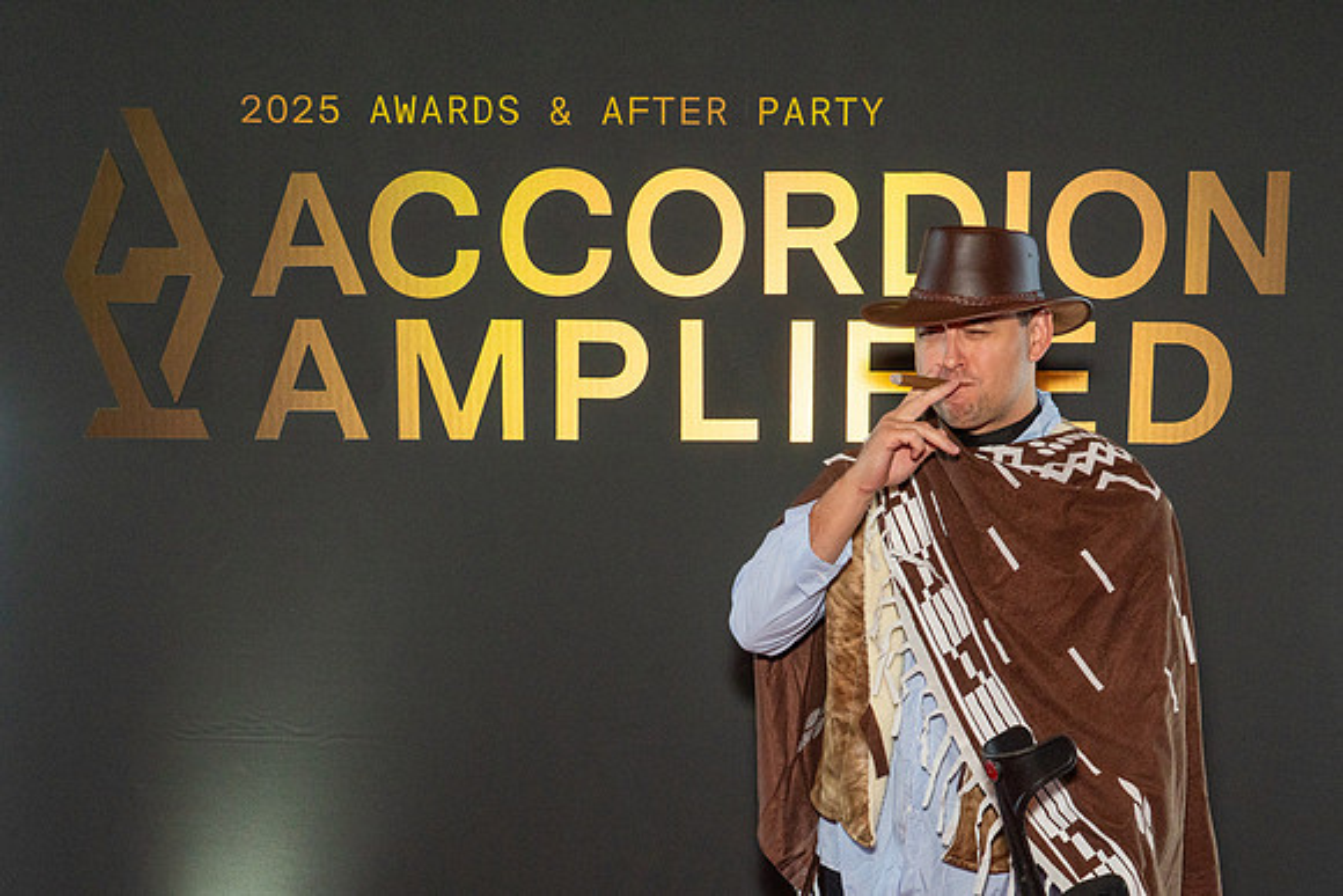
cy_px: 711
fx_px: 1717
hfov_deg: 42.6
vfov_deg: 28.6
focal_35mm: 46
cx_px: 759
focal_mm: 29
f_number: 6.3
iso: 1600
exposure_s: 1/125
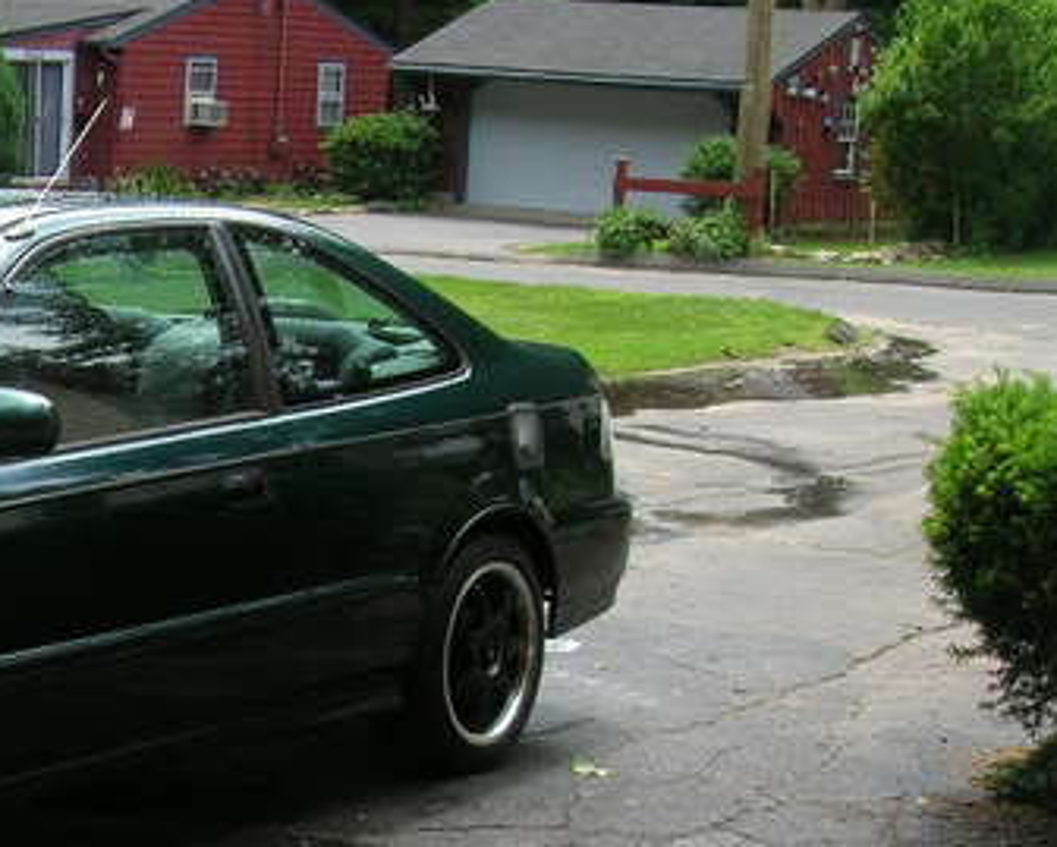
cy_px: 583
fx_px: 2472
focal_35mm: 79
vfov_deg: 19.3
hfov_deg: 22.6
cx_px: -135
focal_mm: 5.7
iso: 50
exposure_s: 1/143
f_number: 4.9
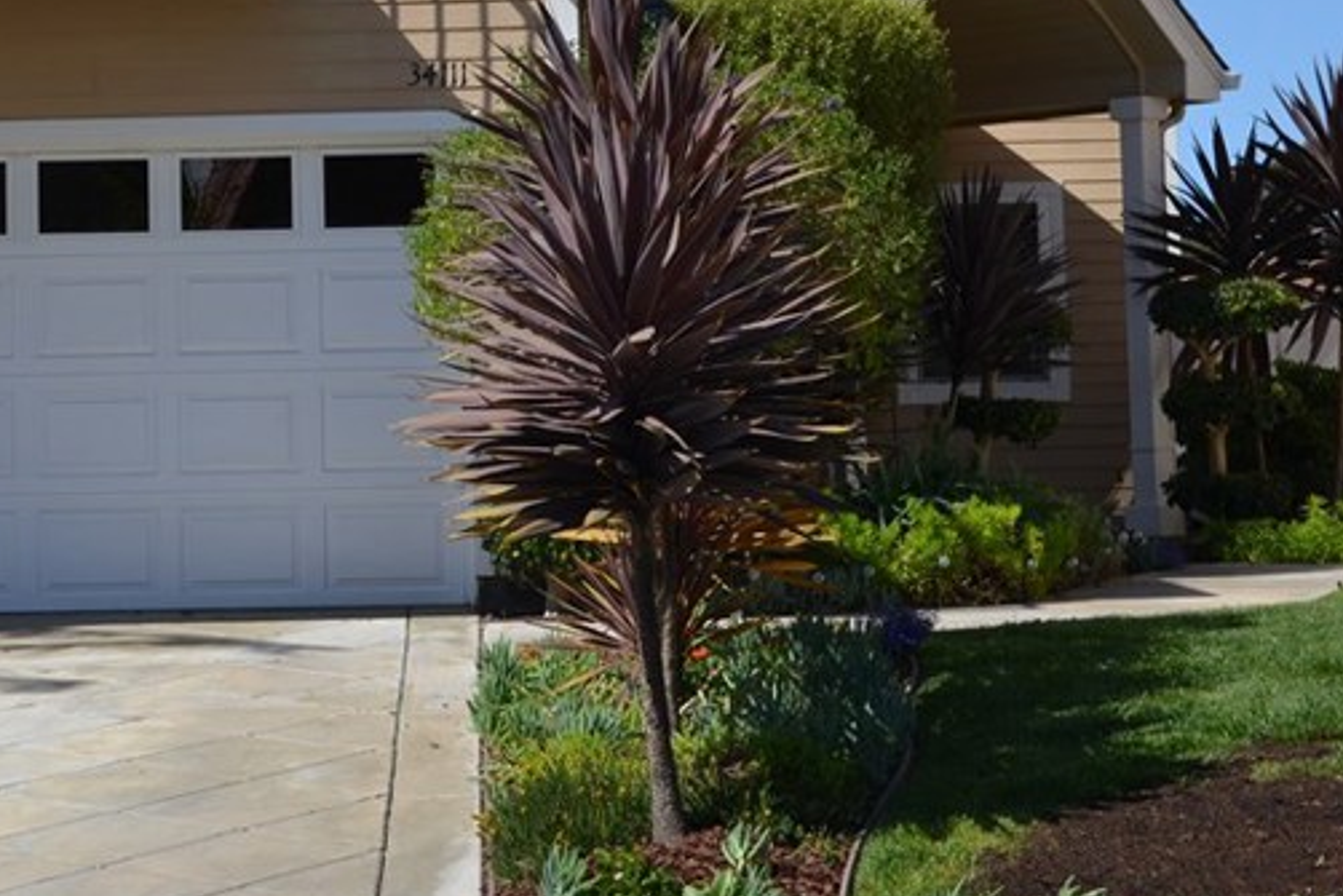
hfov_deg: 18.9
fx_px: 3993
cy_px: 68
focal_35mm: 107
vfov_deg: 12.7
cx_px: 289
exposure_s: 1/400
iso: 100
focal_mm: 35
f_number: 8
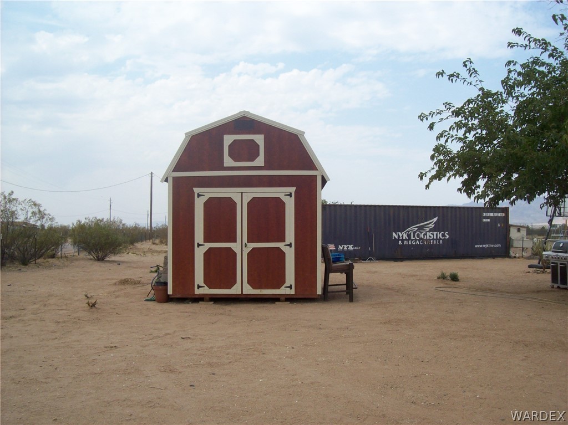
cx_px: 284
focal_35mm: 36
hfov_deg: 51.4
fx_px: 590
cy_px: 212
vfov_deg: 39.6
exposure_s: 1/491
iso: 80
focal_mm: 6
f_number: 4.8
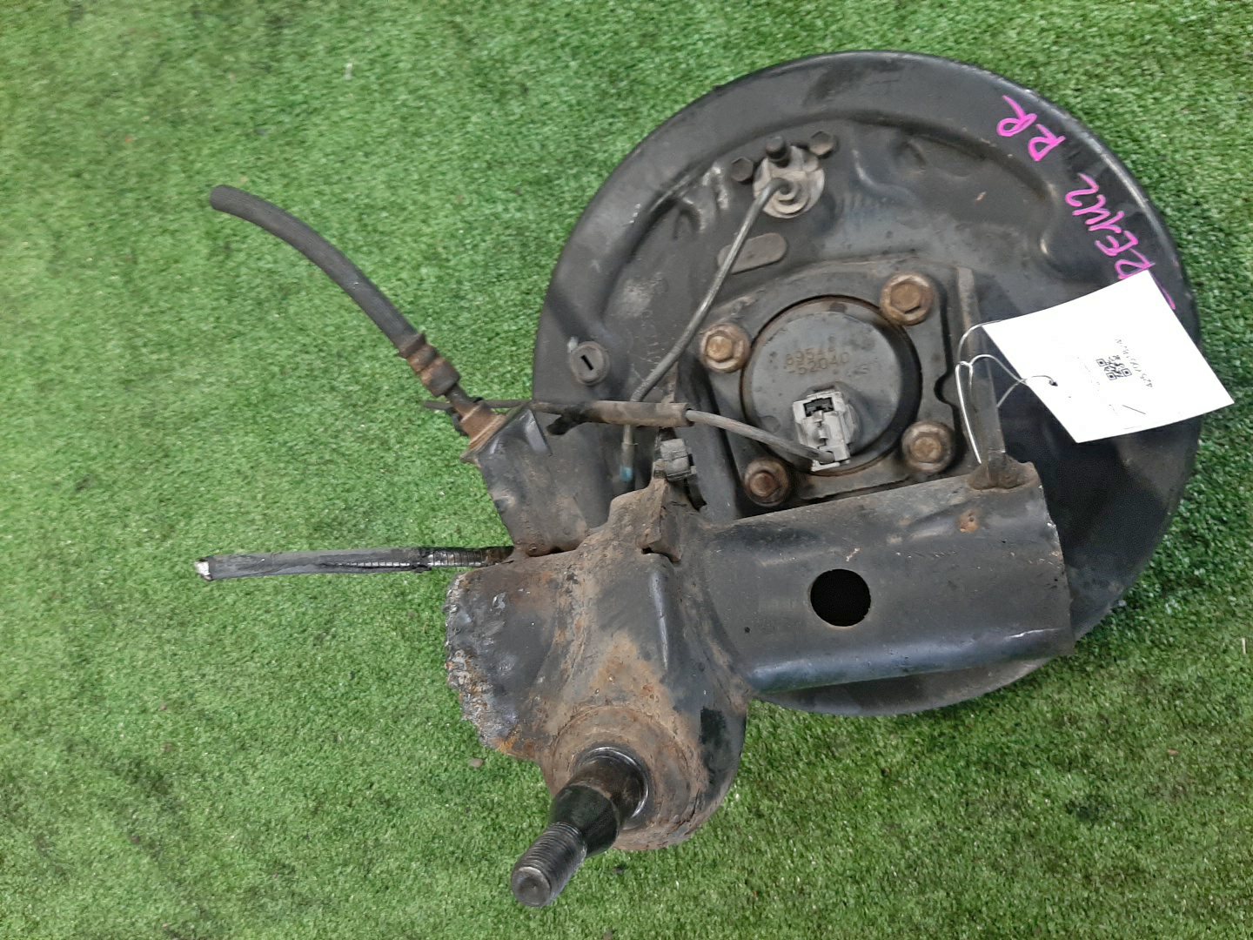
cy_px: 470
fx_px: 941
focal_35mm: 26
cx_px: 626
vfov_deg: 53.1
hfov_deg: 67.3
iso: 202
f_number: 1.7
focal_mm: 3.93
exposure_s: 1/25
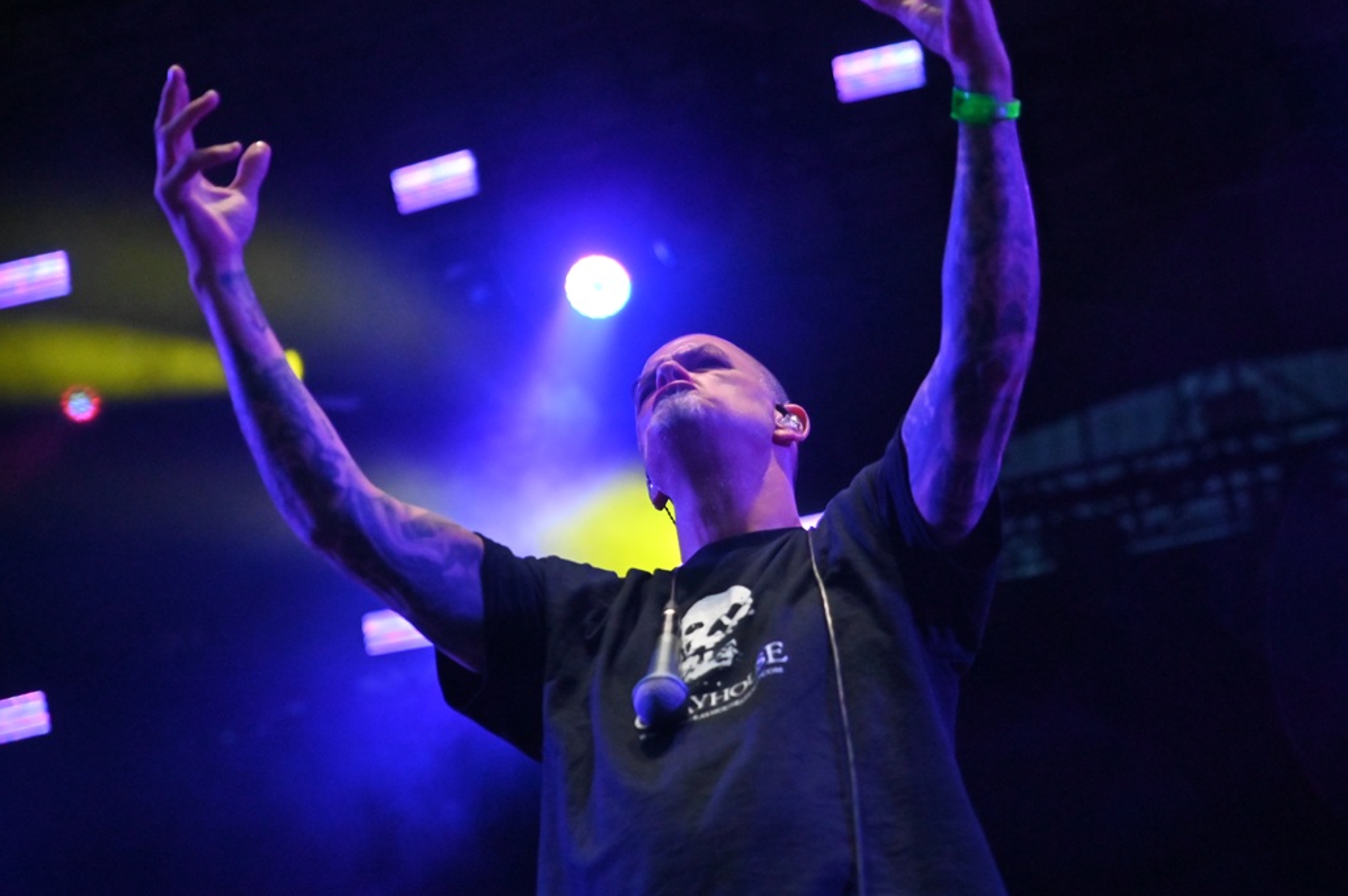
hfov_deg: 26.0
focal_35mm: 78
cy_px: 386
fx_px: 2918
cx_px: 757
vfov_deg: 17.5
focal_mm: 68
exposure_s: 1/4000
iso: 5000
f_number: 2.8
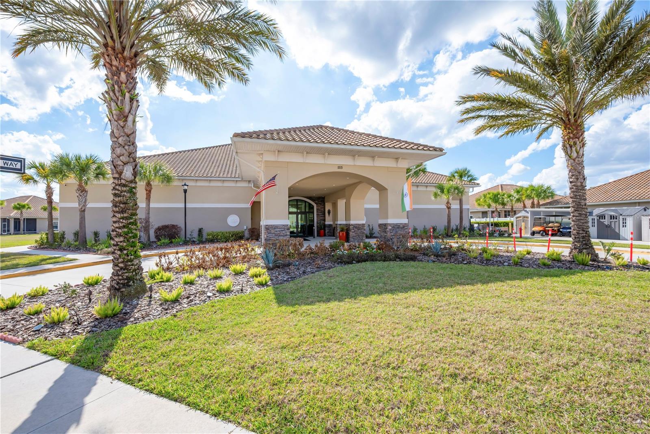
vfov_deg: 75.5
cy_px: 217
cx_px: 325
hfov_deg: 98.5
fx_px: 280
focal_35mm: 16
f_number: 9
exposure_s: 1/400
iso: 100
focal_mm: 15.5
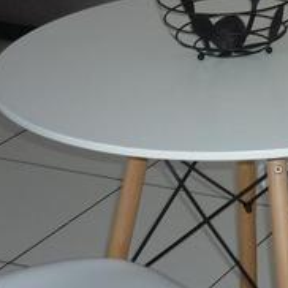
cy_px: 3
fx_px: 1205
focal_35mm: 128
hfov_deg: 13.1
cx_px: 399
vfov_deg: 13.5
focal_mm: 5.5
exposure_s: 1/30
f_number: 2.8
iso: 100
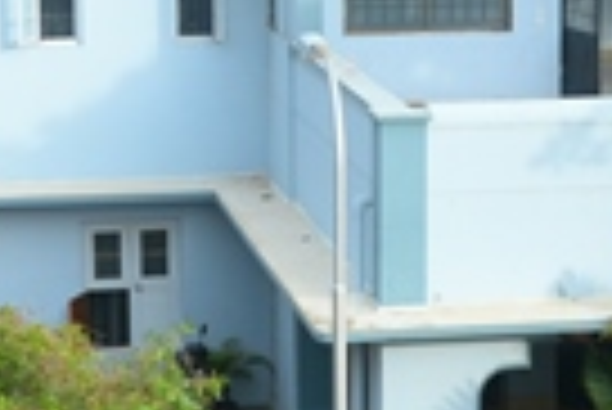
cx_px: 374
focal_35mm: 160
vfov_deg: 8.6
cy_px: 115
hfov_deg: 12.8
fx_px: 2723
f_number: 10
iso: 320
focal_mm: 34
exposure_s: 1/80
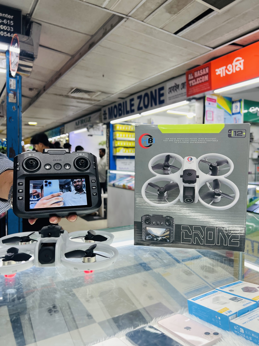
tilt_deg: -2.4
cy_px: 173
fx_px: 259
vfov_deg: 67.3
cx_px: 130
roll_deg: +1.0
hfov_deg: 53.1
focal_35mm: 26
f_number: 1.5
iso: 32
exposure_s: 1/100
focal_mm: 5.7
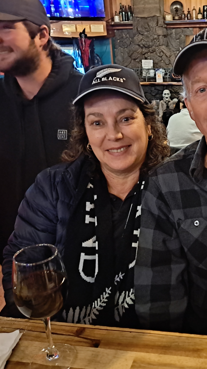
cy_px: 185
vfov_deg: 56.6
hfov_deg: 32.1
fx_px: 342
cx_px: 187
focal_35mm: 35
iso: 1000
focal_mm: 5.23
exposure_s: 1/20
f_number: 1.8
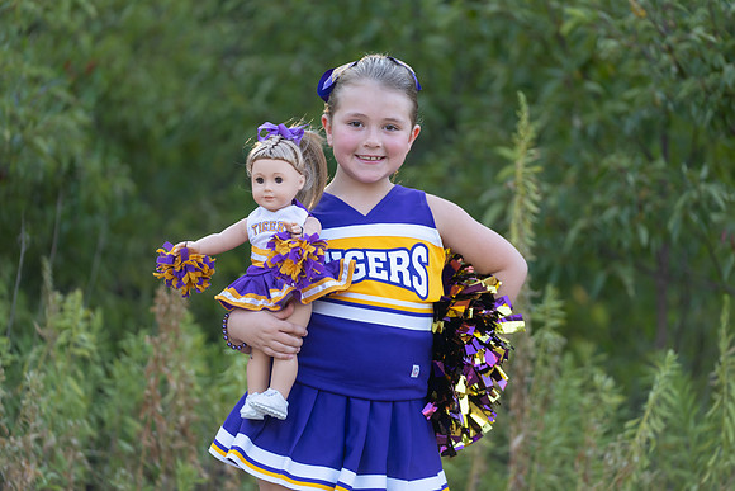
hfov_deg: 15.3
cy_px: 246
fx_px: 2736
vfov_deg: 10.2
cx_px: 368
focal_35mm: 134
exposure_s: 1/320
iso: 200
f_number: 2.8
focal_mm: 134
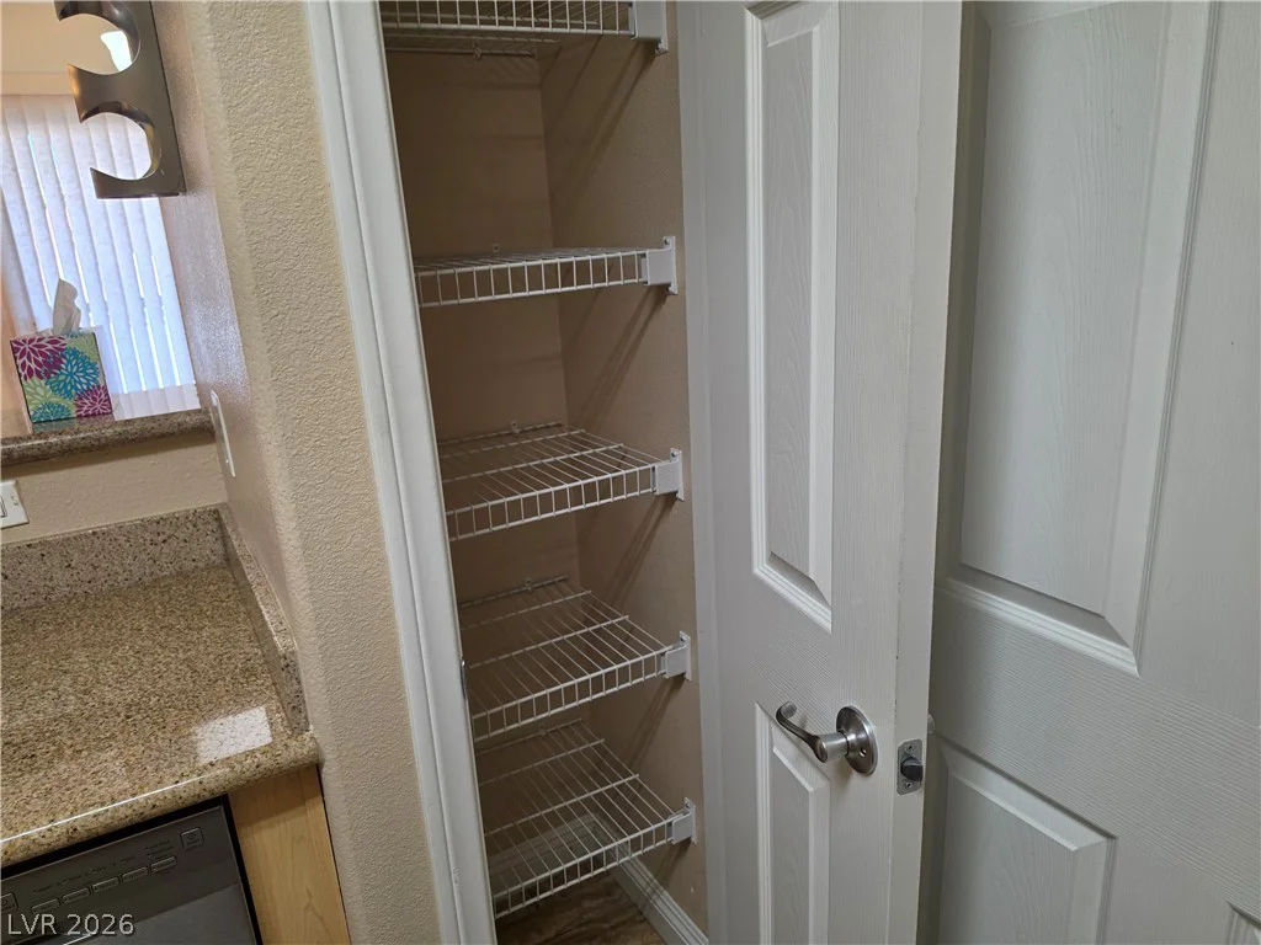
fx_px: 838
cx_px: 630
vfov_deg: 58.9
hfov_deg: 73.9
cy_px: 472
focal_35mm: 23
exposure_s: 1/120
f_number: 1.4
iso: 80
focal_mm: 6.5
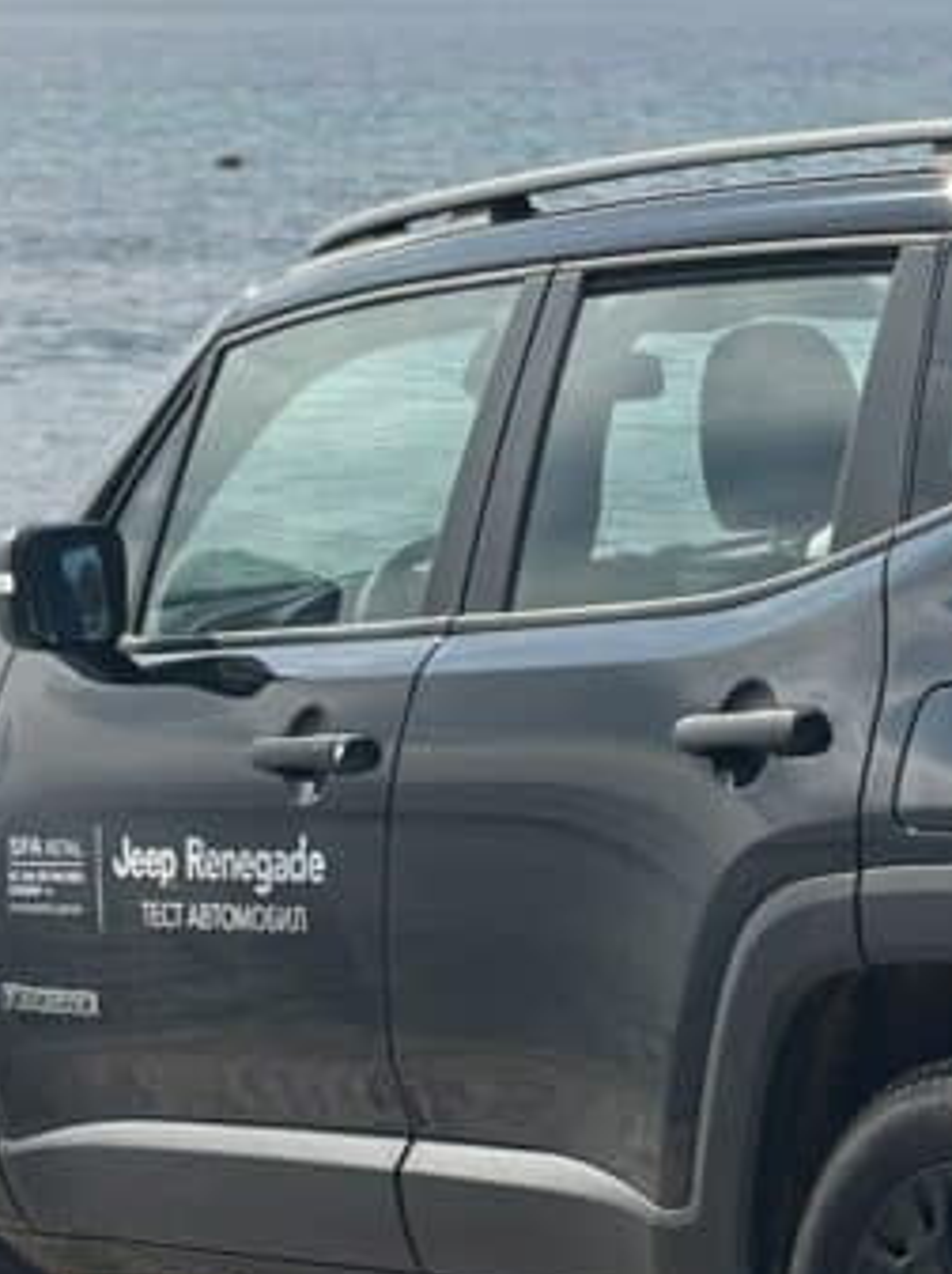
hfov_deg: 10.0
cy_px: 420
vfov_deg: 13.5
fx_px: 5364
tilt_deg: -4.7
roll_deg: -0.7
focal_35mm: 146
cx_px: 1009
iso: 100
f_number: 1.78
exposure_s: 1/13699
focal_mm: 6.86
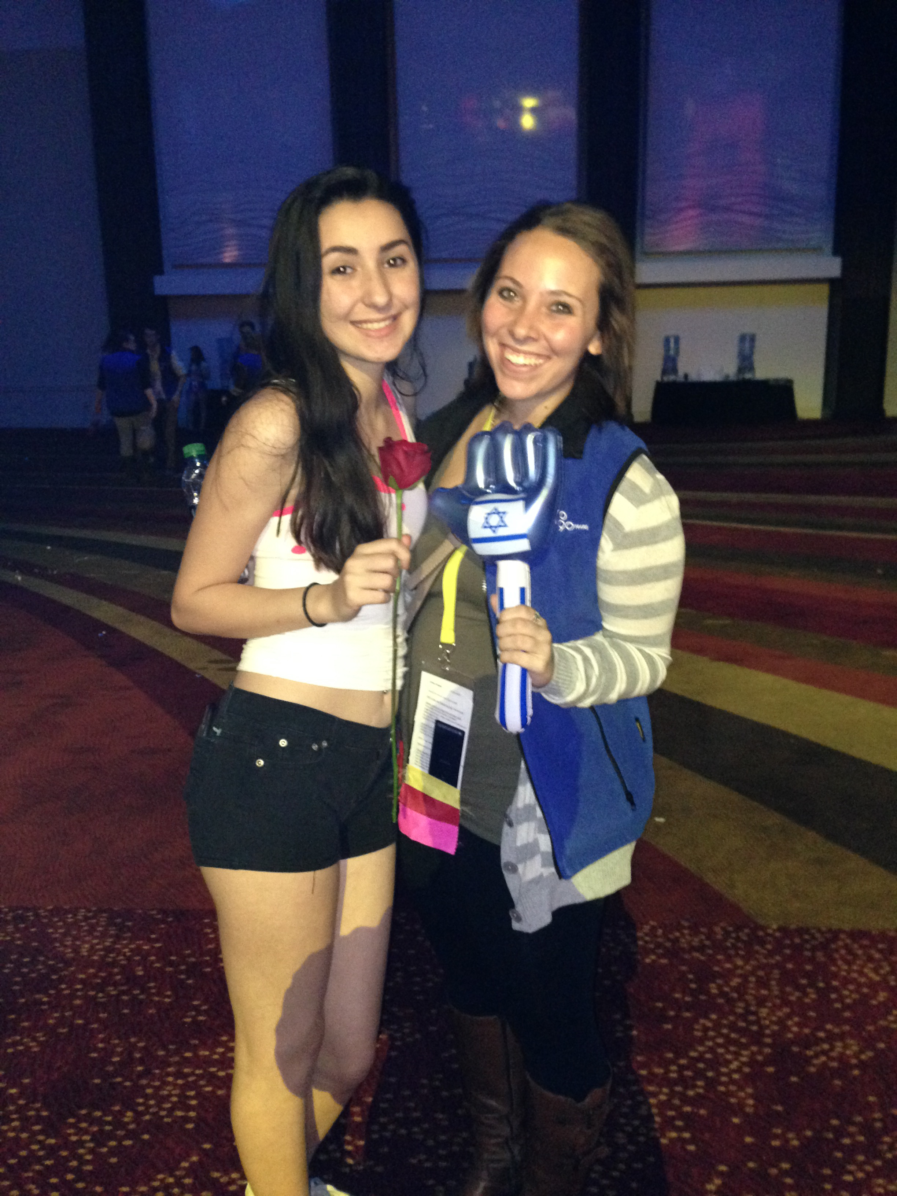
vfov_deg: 55.4
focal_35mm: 33
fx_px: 1140
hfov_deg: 42.9
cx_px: 448
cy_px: 598
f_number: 2.4
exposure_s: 1/16
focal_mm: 4.12
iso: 400
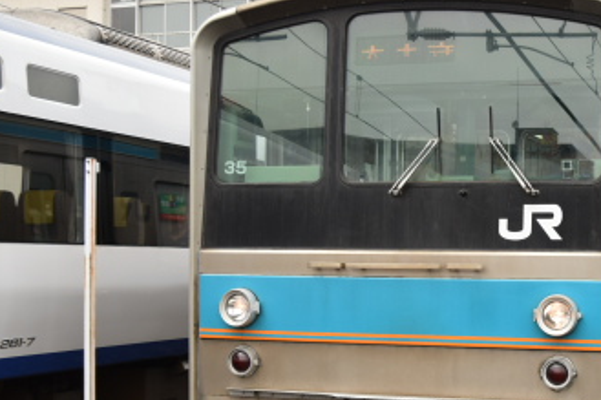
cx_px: 501
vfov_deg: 19.3
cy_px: 283
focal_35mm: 70
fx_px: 1168
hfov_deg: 28.1
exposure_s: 1/1600
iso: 400
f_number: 5
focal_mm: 24
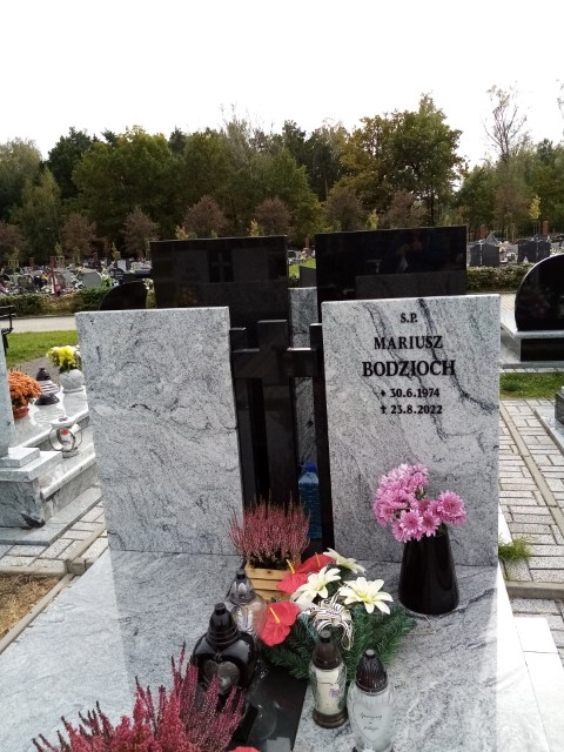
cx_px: 282
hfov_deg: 53.1
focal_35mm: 26
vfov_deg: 67.3
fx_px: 565
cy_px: 376
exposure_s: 1/721
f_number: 1.8
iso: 111
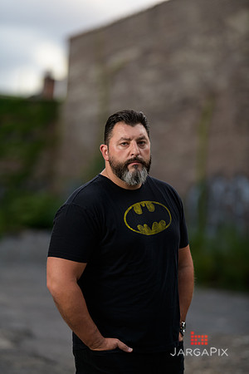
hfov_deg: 10.2
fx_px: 1401
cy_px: 187
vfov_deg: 15.2
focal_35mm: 135
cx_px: 124
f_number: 2
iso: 200
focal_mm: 135
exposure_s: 1/250
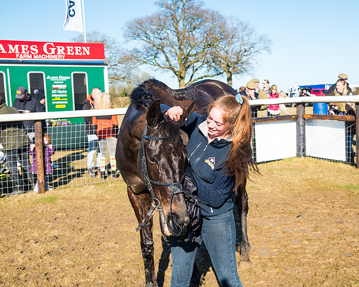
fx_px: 527
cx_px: 193
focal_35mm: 50
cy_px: 144
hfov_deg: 37.6
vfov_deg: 30.5
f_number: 5
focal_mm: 44
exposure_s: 1/250
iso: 125
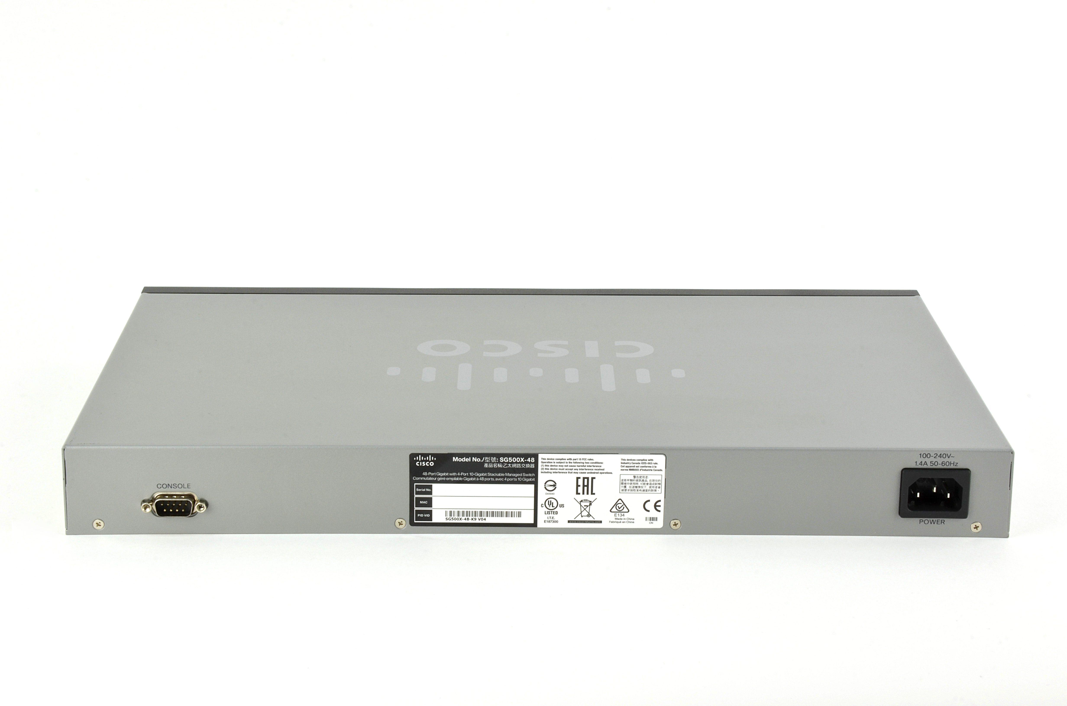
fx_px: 2307
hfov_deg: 26.0
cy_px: 353
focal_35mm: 78
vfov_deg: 17.4
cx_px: 534
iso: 100
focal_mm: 52
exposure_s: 1/3
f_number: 22
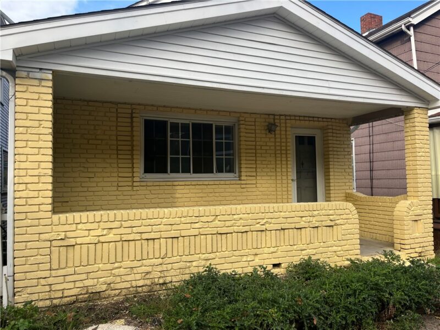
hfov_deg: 67.3
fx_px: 330
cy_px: 165
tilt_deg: +2.1
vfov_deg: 53.1
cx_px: 220
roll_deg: +0.8
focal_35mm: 26
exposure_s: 1/1186
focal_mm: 5.1
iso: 50
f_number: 1.6
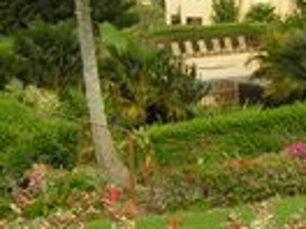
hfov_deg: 18.2
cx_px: 278
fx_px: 937
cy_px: 46
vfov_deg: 13.9
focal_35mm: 106
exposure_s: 1/250
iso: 50
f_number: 5.6
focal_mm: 5.8
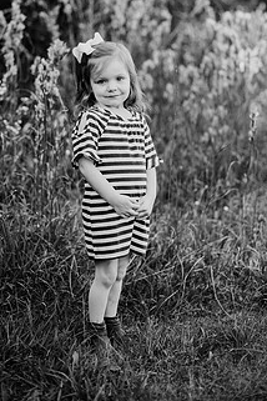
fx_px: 779
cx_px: 116
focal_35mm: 70
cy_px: 145
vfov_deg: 28.7
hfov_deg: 19.4
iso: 200
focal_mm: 50
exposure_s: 1/1000
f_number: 2
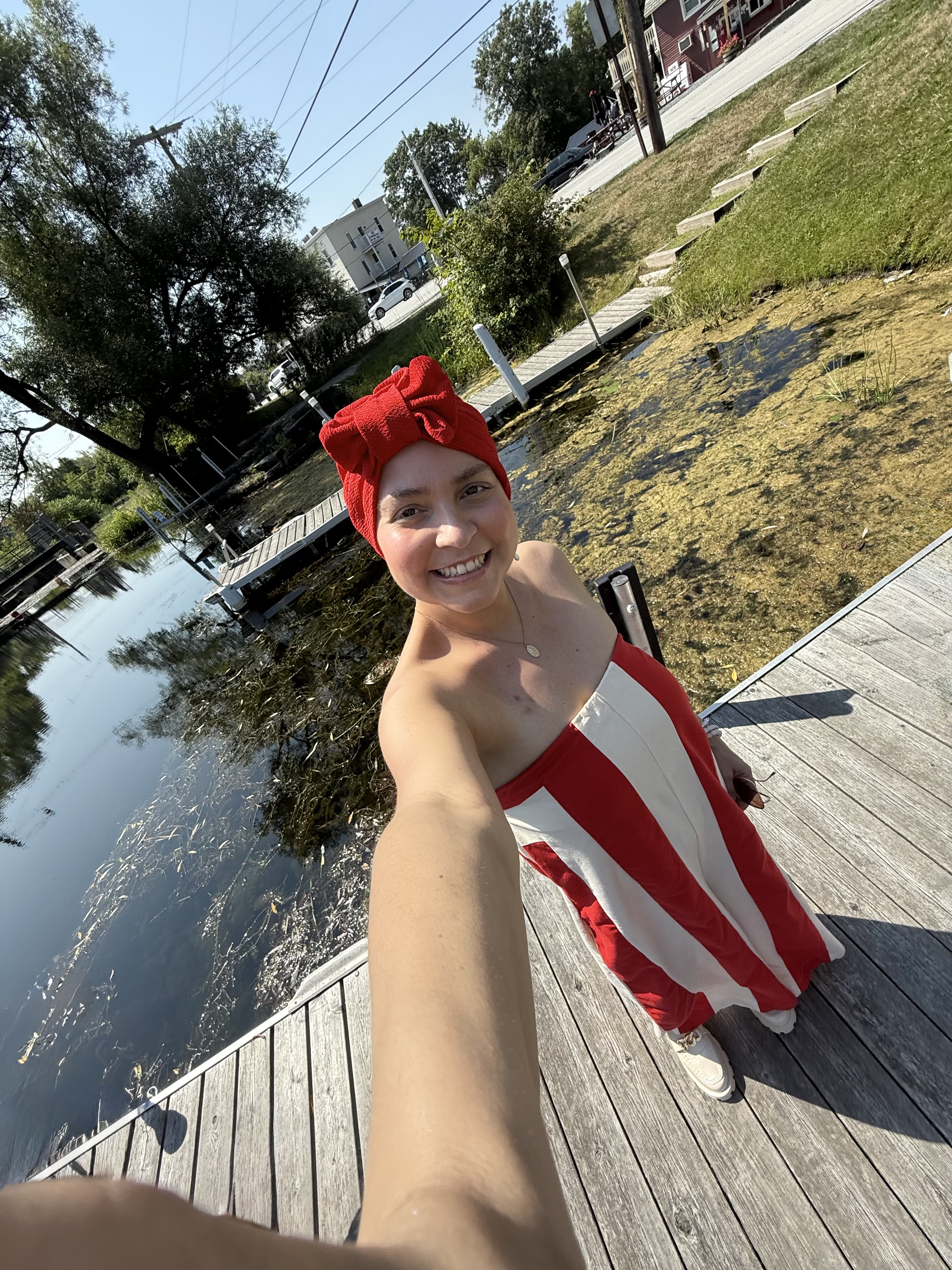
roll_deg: +34.7
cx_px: 476
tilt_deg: -31.2
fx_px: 513
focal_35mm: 14
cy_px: 635
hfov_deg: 85.7
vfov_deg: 102.1
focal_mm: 2.22
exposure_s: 1/1001
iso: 50
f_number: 2.2
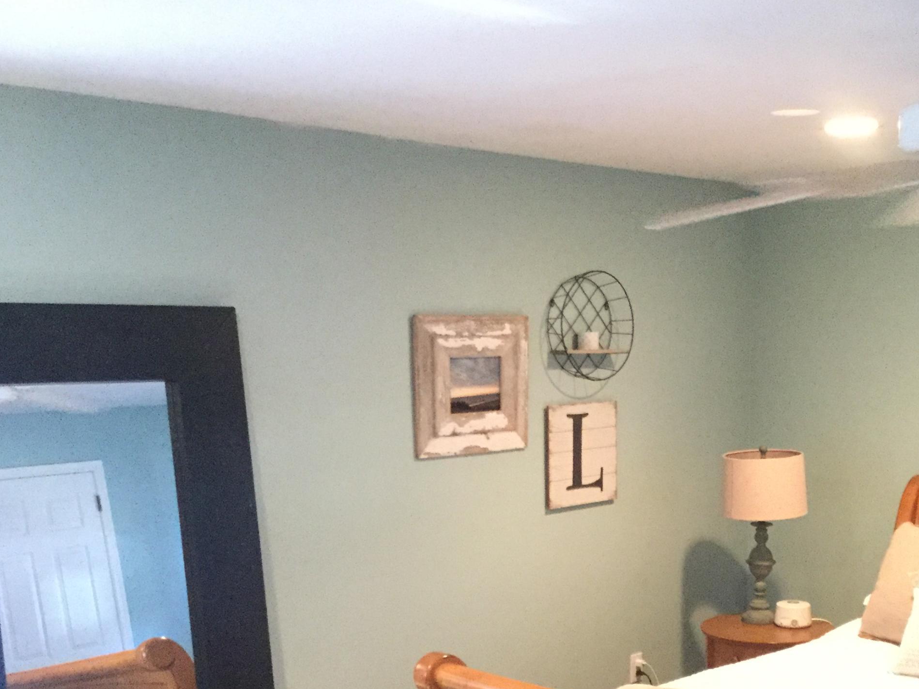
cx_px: 602
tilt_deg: -7.4
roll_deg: +0.2
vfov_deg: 29.3
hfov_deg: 38.5
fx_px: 1301
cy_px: 503
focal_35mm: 49
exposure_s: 1/15
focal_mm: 3.3
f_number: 2.4
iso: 320
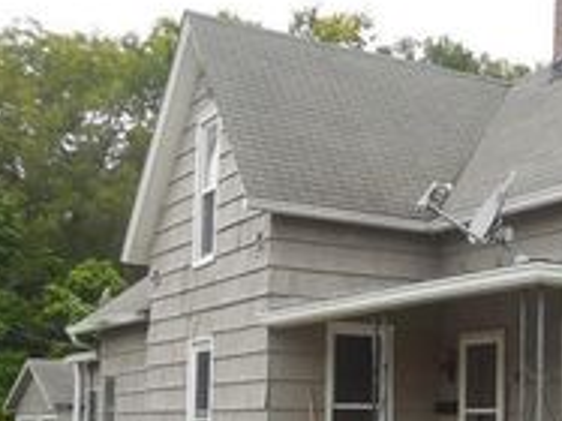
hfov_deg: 27.6
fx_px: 1087
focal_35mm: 67
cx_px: 535
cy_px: 350
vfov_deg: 21.6
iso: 125
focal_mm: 4.5
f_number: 3.1
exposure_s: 1/200
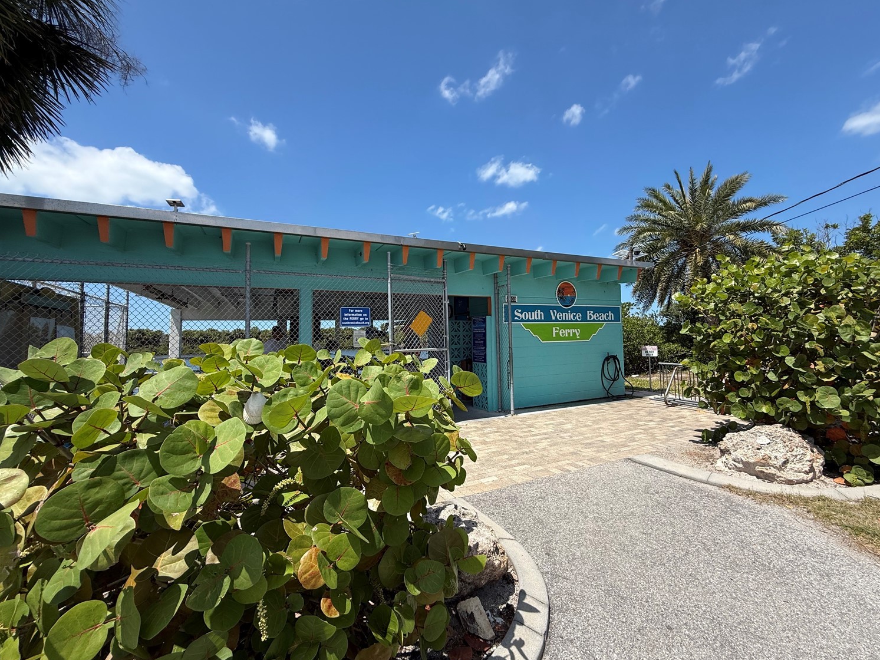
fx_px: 381
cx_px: 458
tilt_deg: +5.1
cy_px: 313
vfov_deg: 81.7
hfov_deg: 98.1
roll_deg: +1.6
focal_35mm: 15
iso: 50
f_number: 2.2
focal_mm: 2.22
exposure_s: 1/2024
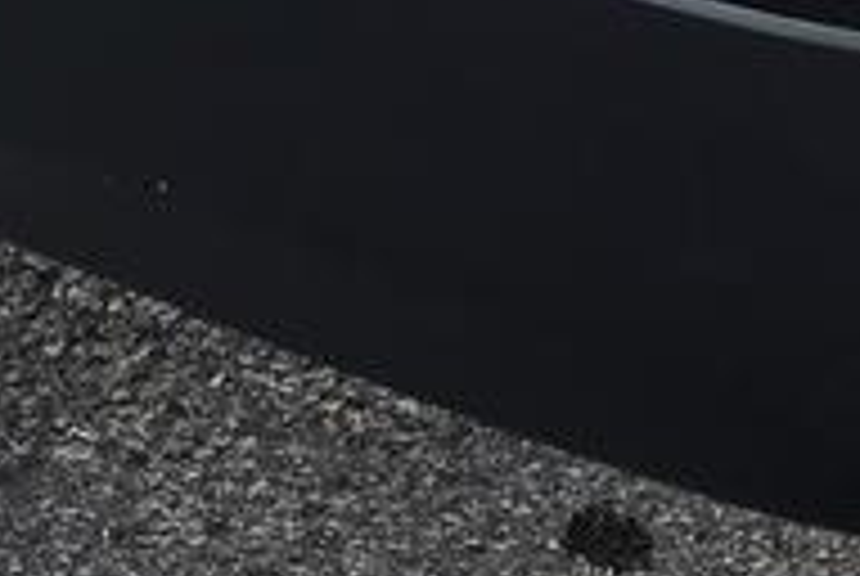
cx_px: -257
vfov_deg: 7.4
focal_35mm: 160
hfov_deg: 12.4
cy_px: -1228
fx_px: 3828
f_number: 1.7
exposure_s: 1/359
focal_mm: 6.25
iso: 32
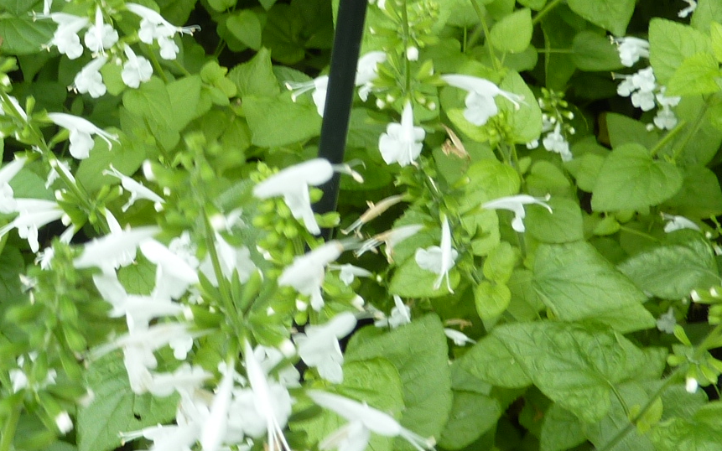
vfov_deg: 20.5
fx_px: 1240
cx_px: 70
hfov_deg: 31.0
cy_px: 132
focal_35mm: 63
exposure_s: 1/40
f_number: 3.3
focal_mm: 4.1
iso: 80
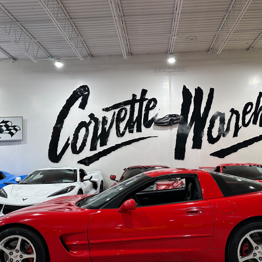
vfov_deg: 51.0
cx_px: 143
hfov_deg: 51.0
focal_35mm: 32
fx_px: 274
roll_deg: +0.6
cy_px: 143
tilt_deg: +3.7
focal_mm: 6.86
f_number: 1.78
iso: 80
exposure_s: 1/120
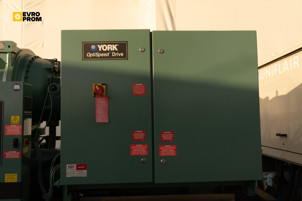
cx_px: 151
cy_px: 100
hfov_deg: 60.3
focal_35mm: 31
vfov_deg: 42.3
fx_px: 260
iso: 200
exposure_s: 1/200
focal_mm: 31
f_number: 10
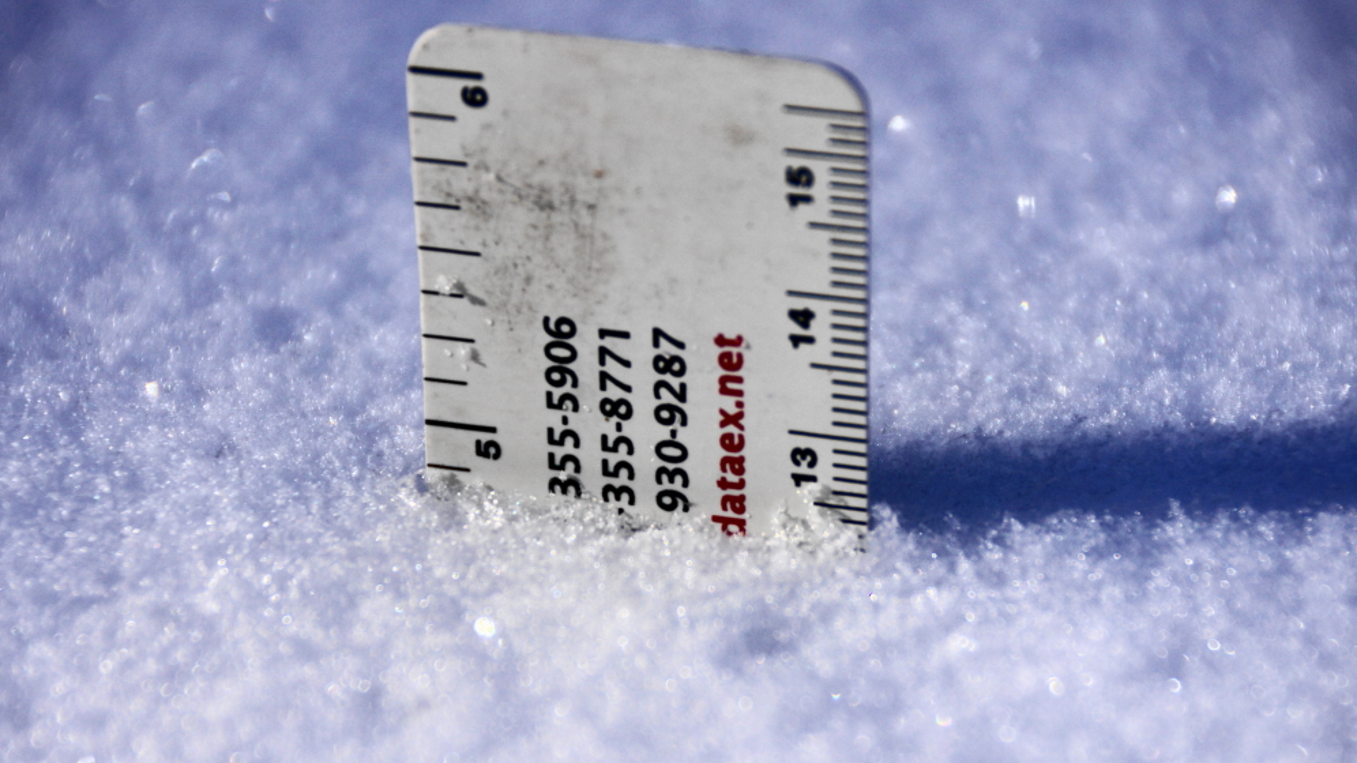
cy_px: 394
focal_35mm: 331
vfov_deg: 3.7
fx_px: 11909
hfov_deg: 6.5
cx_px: 678
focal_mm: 210
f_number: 6.3
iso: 160
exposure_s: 1/400
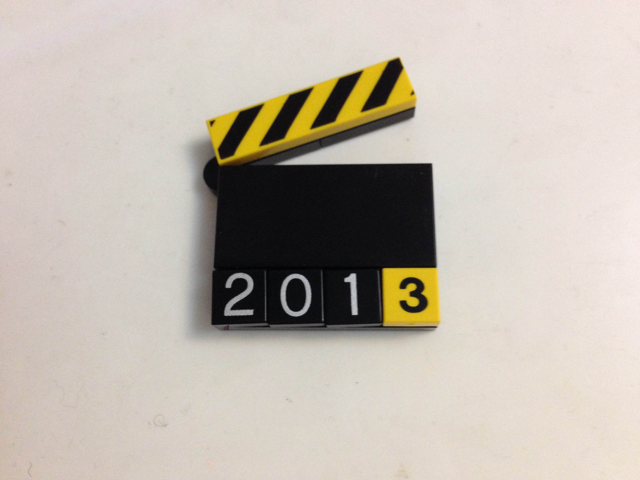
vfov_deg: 42.9
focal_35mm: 33
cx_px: 320
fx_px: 610
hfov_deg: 55.4
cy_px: 240
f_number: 2.4
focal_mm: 4.12
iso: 320
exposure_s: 1/20
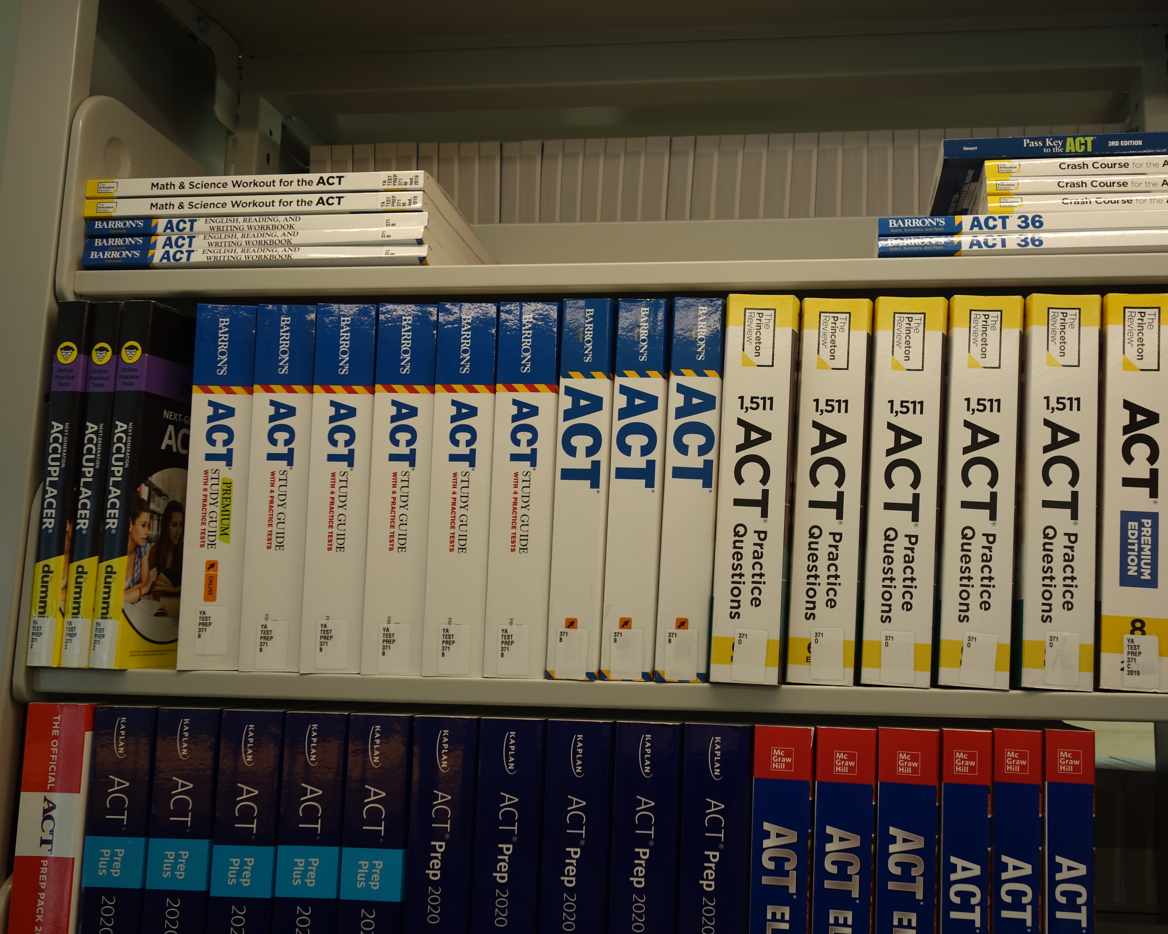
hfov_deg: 52.6
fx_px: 1175
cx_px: 679
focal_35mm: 34
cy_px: 465
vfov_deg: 43.4
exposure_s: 1/250
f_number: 2.5
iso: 125
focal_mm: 11.04
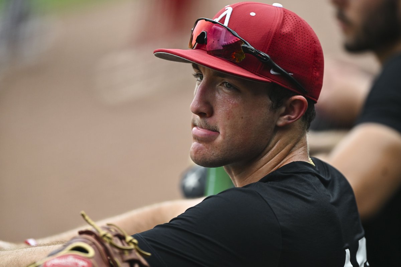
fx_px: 4455
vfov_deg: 3.4
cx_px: 200
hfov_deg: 5.2
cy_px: 134
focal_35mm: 400
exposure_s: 1/2500
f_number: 3.2
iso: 400
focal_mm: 400
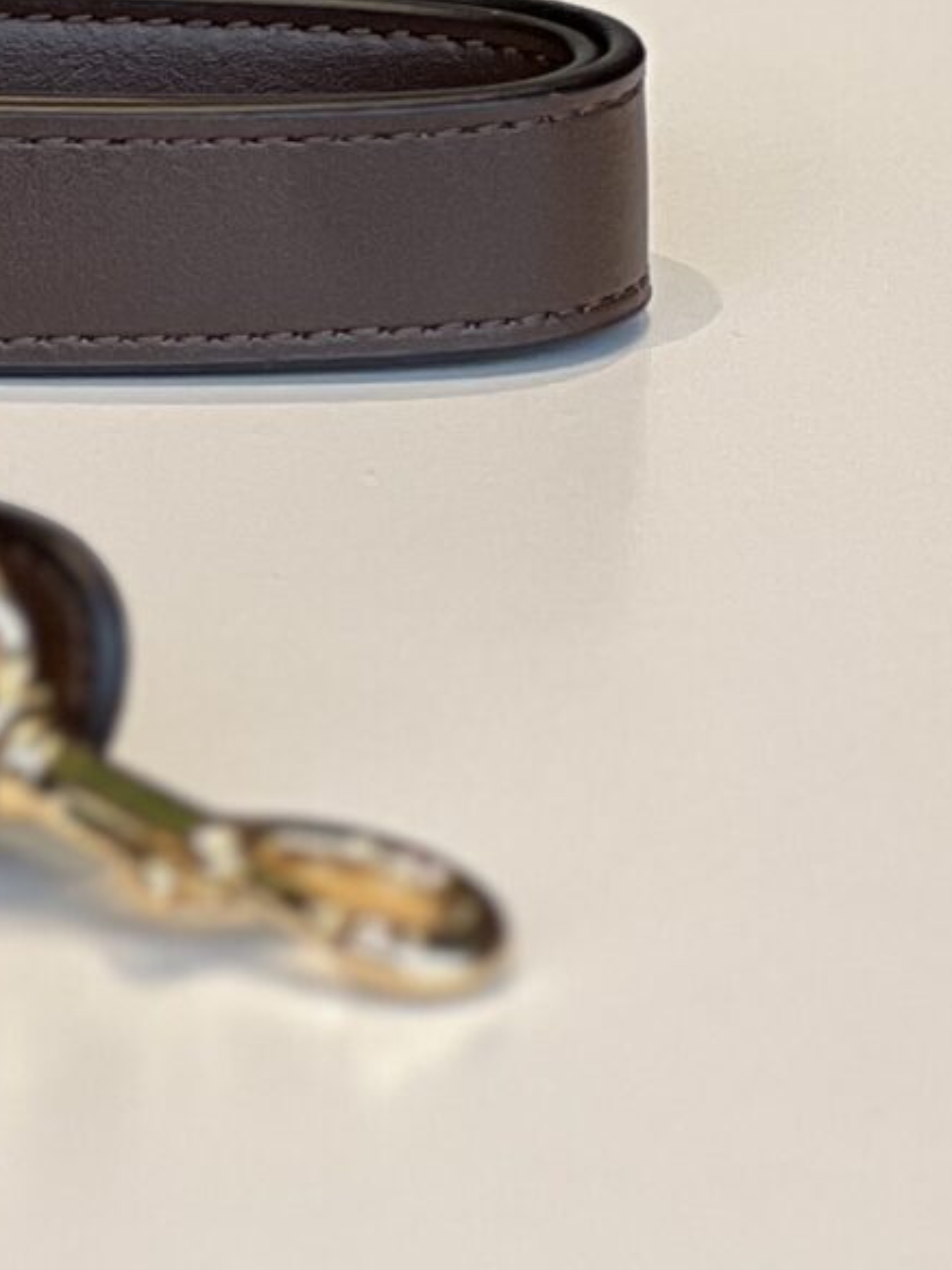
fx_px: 12399
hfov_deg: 4.3
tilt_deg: -12.0
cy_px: -752
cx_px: -1037
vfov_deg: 5.8
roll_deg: -0.1
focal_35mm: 338
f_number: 2.8
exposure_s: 1/100
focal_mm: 9
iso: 80
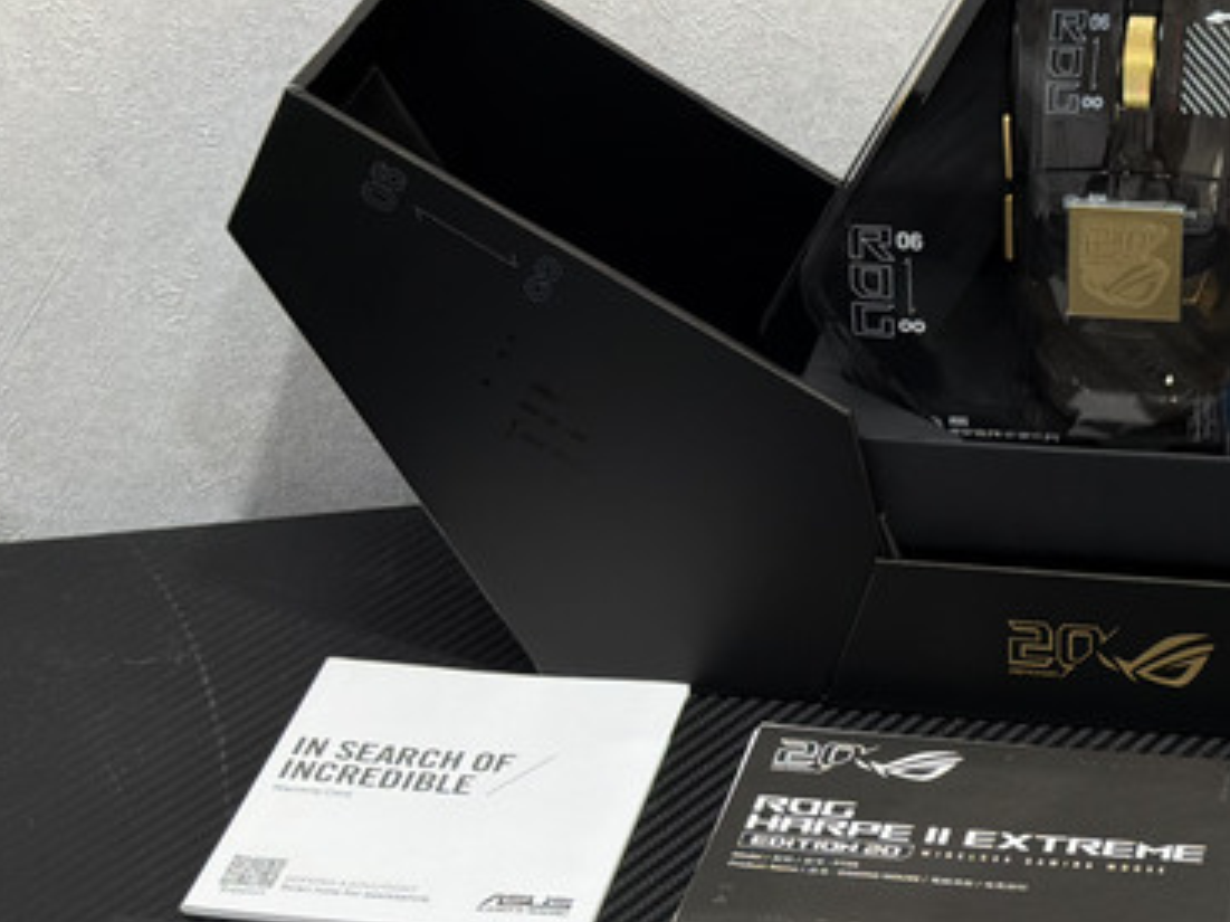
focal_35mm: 102
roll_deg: +0.7
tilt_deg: -32.4
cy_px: 806
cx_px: 992
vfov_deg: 14.4
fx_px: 3623
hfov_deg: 19.1
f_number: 1.78
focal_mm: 6.76
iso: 200
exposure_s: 1/40
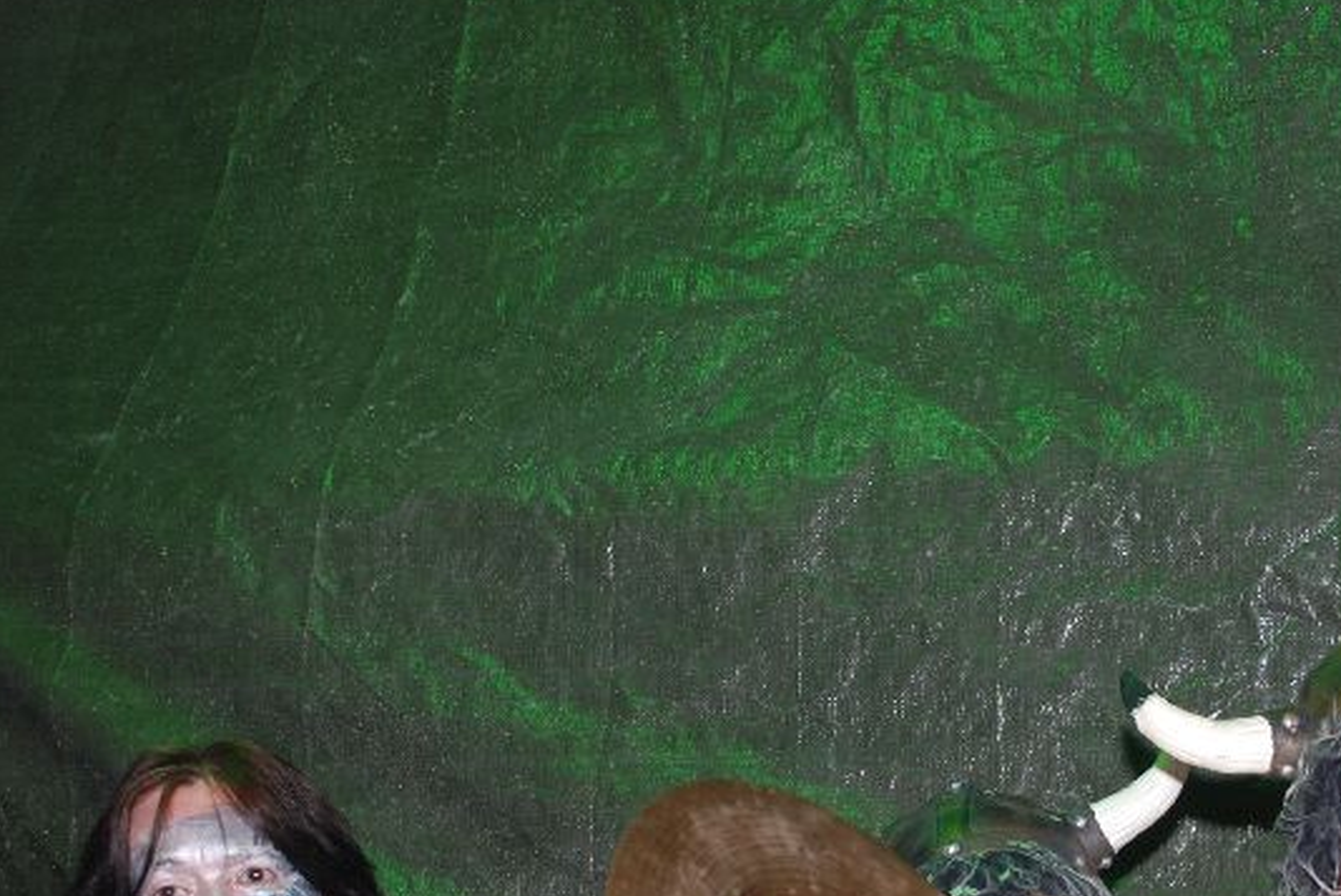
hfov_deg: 22.0
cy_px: 744
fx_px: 3430
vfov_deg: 14.8
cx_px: 977
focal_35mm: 92
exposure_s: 1/60
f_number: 4.2
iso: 200
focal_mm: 32
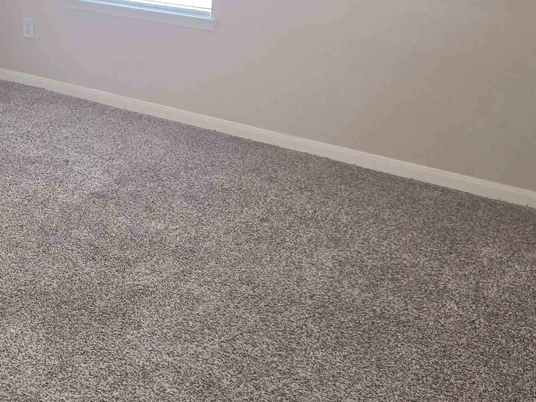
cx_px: 113
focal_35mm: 49
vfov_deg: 27.7
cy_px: -11
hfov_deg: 37.6
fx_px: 759
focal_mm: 6.5
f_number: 1.4
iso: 160
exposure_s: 1/24
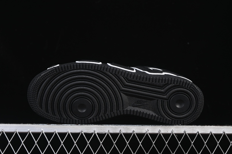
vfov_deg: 18.2
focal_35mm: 75
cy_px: 77
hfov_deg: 27.0
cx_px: 116
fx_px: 483
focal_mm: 50
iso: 160
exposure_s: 1/50
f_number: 6.3
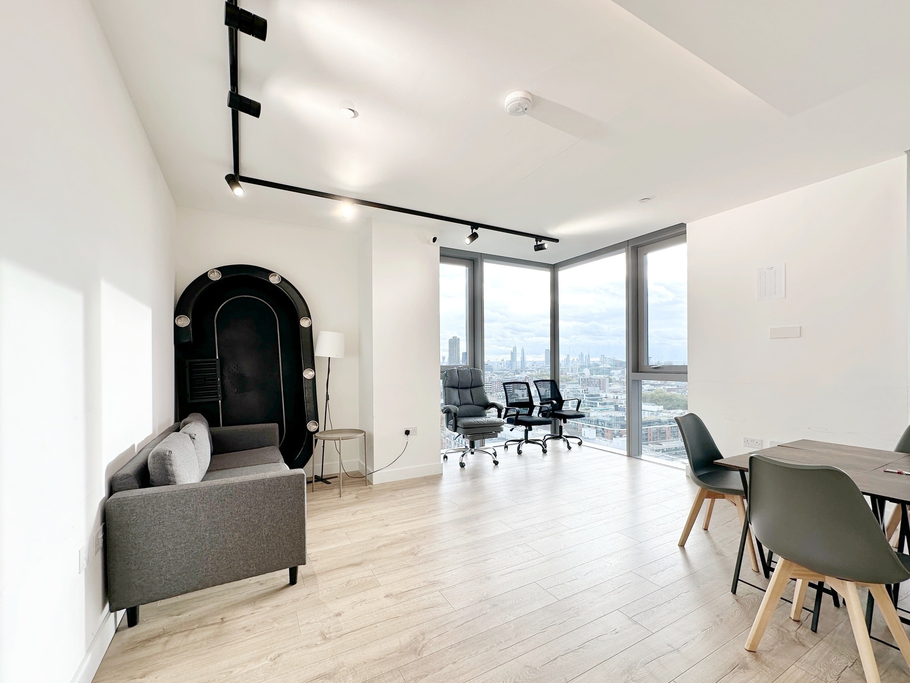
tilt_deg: +0.8
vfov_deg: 81.7
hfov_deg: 98.1
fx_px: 394
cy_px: 363
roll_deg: +0.6
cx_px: 464
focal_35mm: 15
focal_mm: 2.22
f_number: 2.2
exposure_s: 1/100
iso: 50
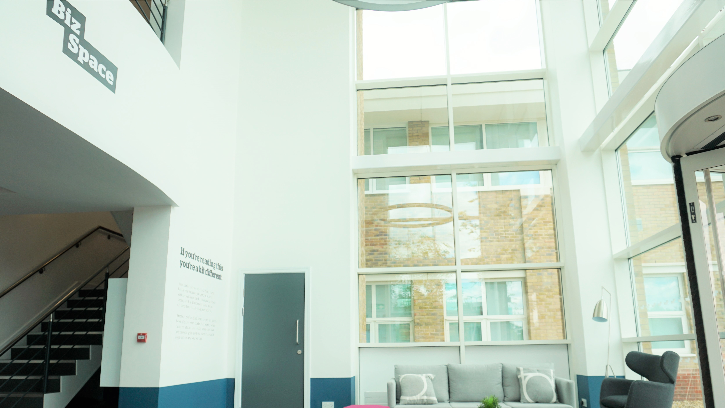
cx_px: 363
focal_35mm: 26
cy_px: 250
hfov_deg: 71.9
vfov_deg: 44.1
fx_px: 500
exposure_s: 1/200
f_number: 4.5
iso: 100
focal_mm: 16
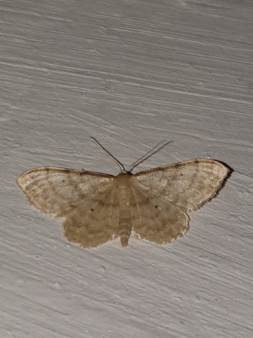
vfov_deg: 67.3
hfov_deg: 53.1
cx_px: 126
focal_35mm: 26
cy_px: 169
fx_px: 253
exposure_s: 1/2632
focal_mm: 4.3
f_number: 1.5
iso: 50
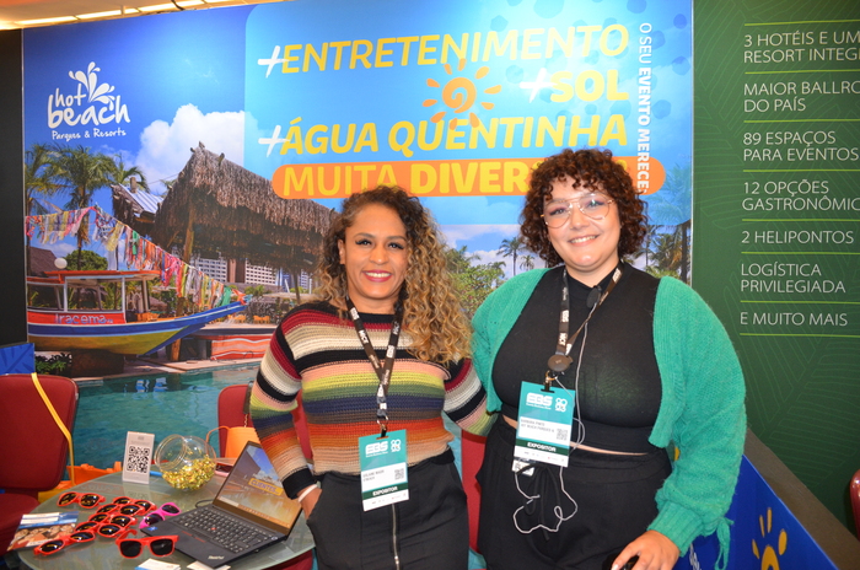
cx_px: 430
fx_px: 644
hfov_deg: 67.5
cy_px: 285
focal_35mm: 27
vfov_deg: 47.8
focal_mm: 18
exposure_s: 1/60
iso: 800
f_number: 3.5
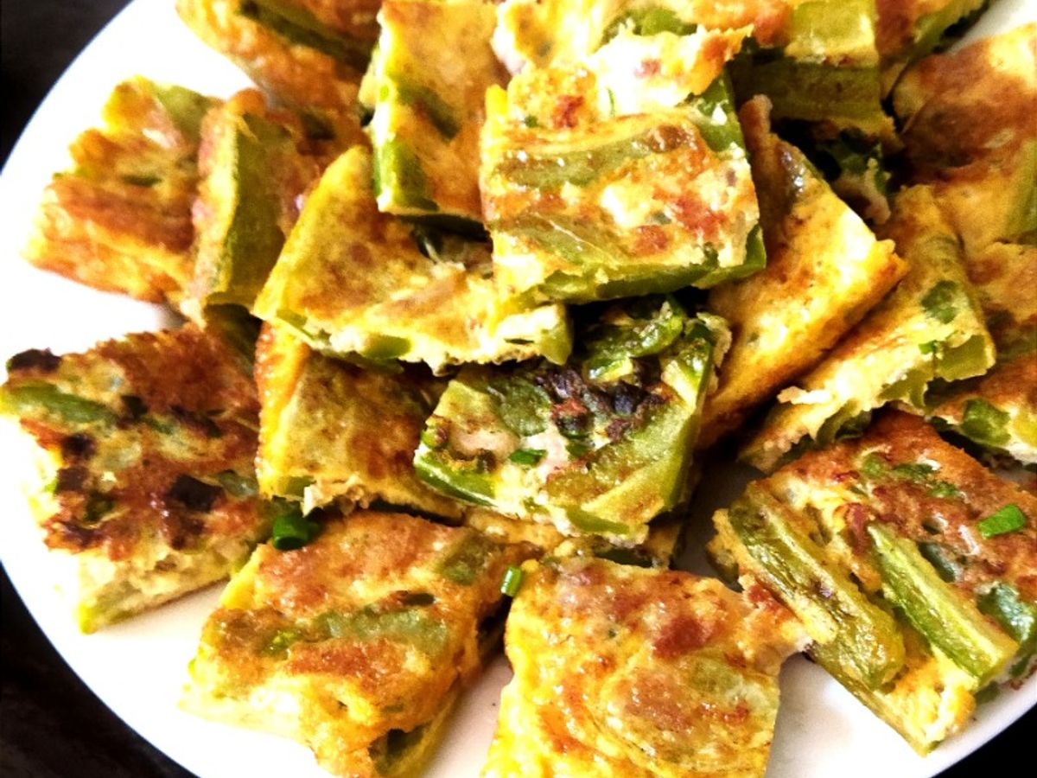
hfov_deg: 65.3
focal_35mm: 27
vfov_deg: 51.4
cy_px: 389
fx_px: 809
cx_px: 518
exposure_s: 1/25
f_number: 1.79
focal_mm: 4.71
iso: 378
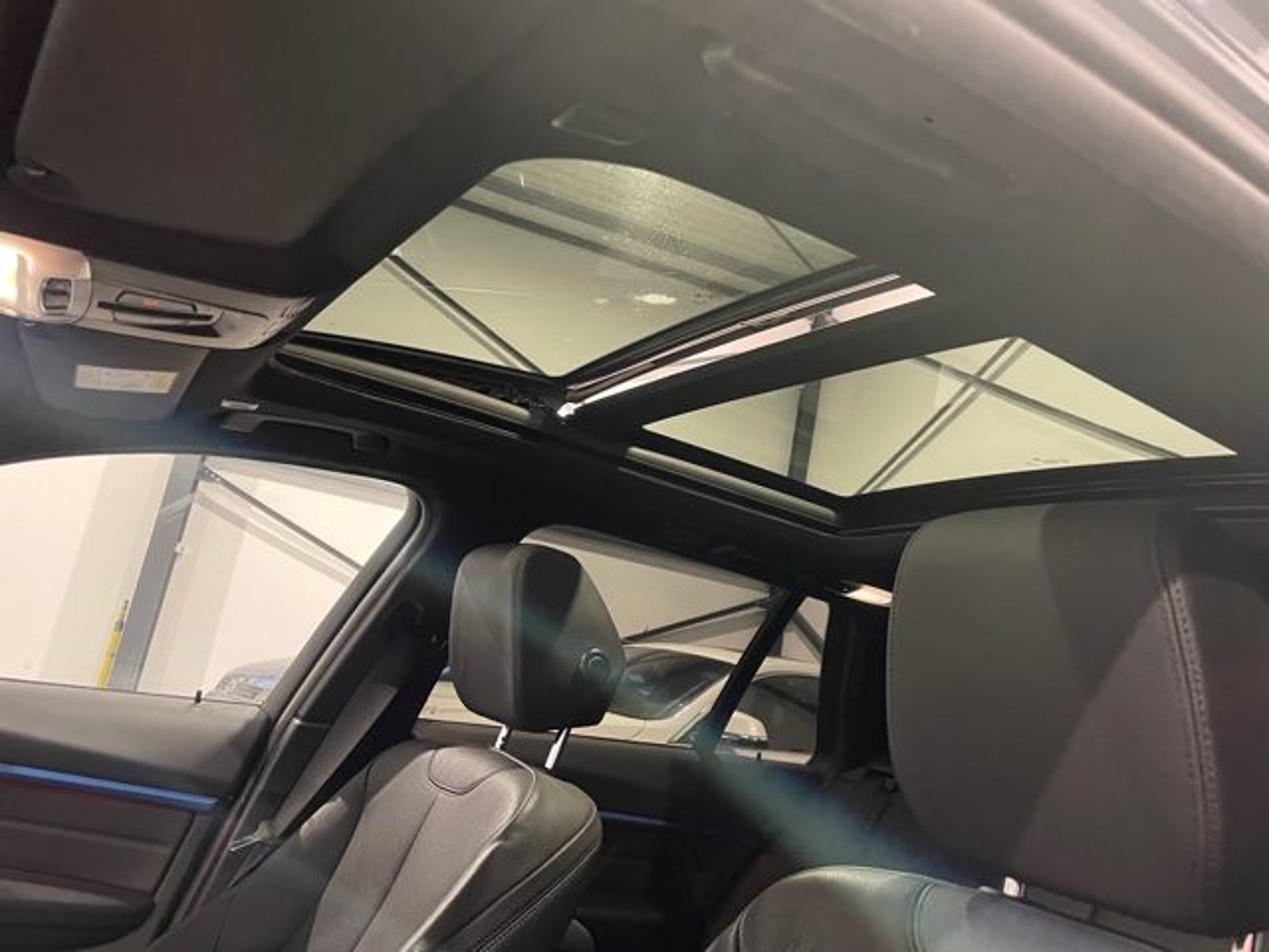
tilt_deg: +12.5
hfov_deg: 67.3
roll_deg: -11.4
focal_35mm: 26
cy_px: 476
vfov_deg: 53.1
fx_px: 953
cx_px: 634
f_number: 1.6
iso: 500
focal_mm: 4.2
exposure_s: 1/25
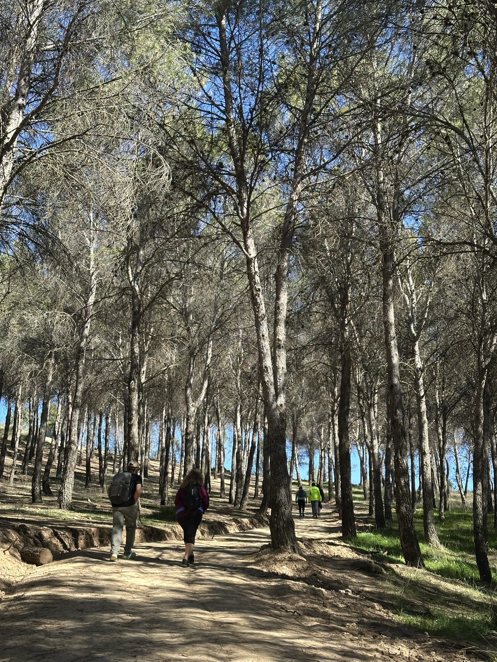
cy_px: 331
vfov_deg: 39.7
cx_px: 248
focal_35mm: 48
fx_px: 919
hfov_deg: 30.3
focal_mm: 6.86
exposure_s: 1/803
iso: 64
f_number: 1.78
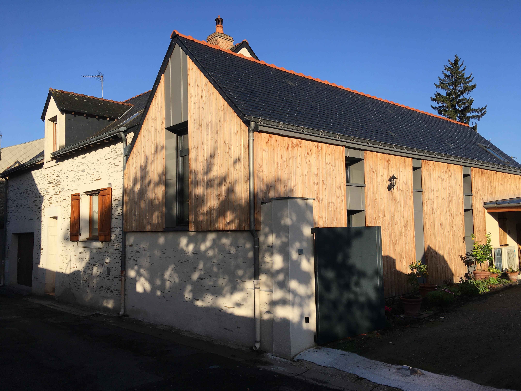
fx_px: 436
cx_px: 260
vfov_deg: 48.2
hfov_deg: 61.7
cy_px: 196
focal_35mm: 29
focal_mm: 4.15
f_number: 2.2
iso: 25
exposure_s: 1/1508
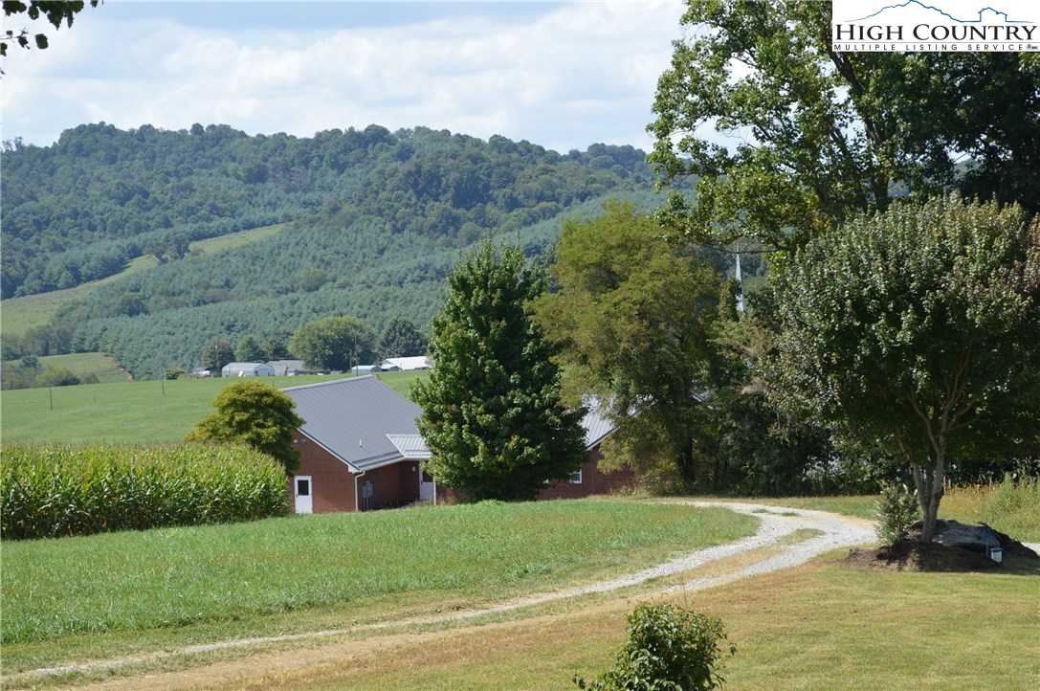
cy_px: 346
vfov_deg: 16.5
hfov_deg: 24.6
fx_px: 2380
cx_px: 520
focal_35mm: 82
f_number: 7.1
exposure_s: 1/200
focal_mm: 55
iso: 100
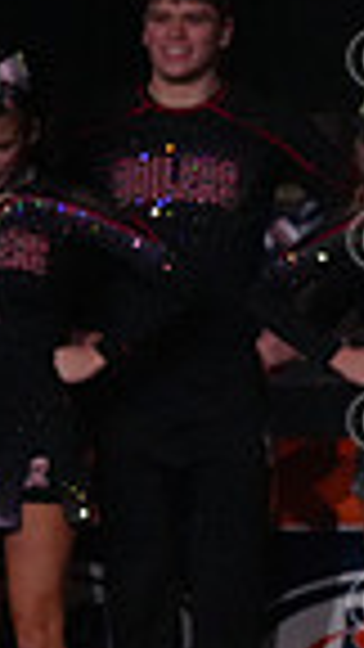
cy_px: 331
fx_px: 15203
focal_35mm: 886
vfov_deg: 2.4
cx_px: 998
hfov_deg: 1.4
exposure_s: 1/1250
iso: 16000
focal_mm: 210
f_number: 5.6
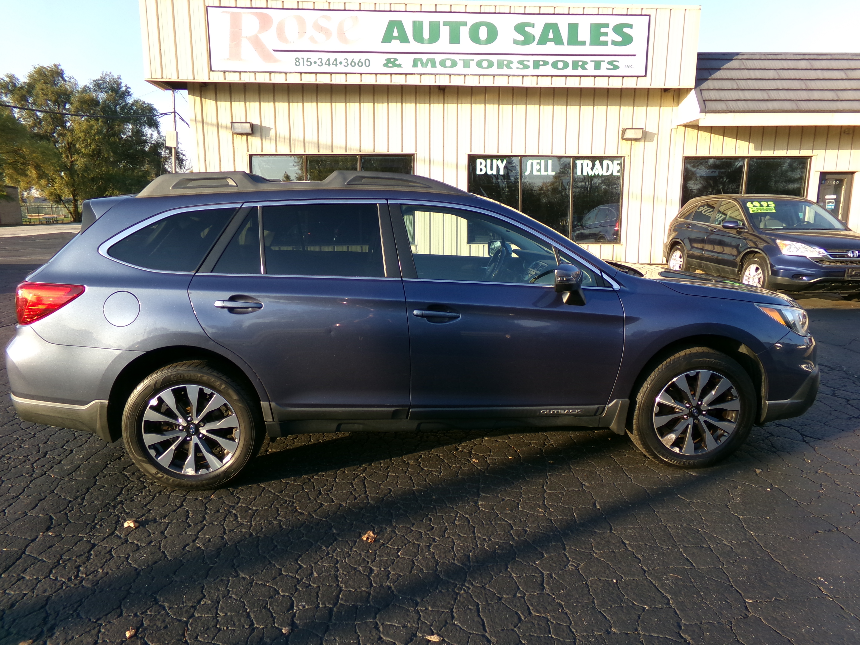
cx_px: 430
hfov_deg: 71.6
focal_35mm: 24
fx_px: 596
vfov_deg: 56.8
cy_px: 322
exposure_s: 1/210
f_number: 3.7
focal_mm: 4.3
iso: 100
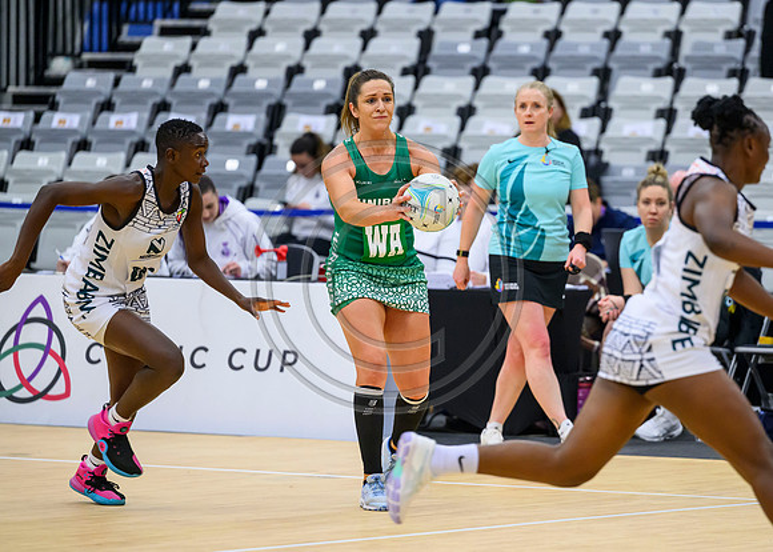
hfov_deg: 8.0
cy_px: 265
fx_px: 5510
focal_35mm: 251
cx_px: 492
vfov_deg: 5.7
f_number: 3.2
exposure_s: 1/1000
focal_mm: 200
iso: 4000
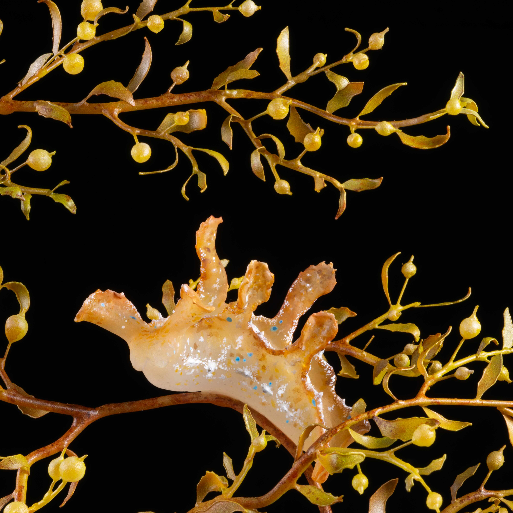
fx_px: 1492
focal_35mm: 89
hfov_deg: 19.5
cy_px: 294
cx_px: 295
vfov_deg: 19.5
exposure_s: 1.3
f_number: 36
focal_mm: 60
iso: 200
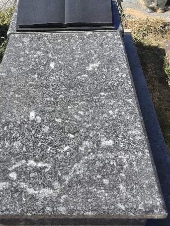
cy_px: 104
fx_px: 262
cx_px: 61
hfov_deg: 35.7
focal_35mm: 40
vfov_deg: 46.8
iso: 40
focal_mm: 2.9
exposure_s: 1/2000
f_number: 1.9
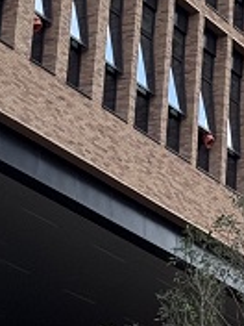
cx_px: 471
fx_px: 2049
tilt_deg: +28.3
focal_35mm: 218
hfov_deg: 6.6
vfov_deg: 8.7
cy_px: -259
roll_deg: +0.5
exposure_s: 1/4975
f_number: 1.78
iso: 64
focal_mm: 6.76
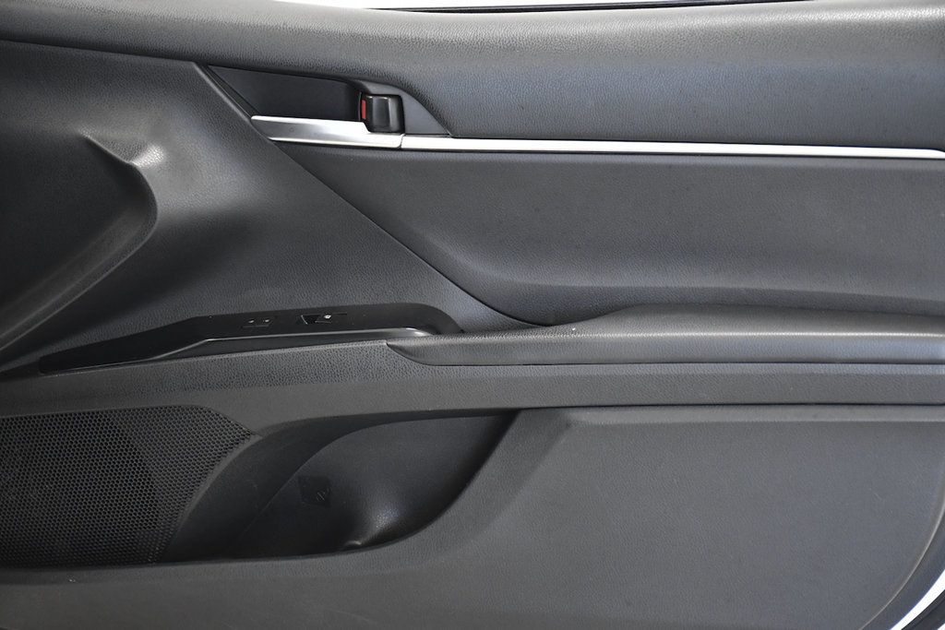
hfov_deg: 24.2
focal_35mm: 84
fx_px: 2205
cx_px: 472
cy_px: 315
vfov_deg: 16.3
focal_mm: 56
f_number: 4.8
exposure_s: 1/250
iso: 2500
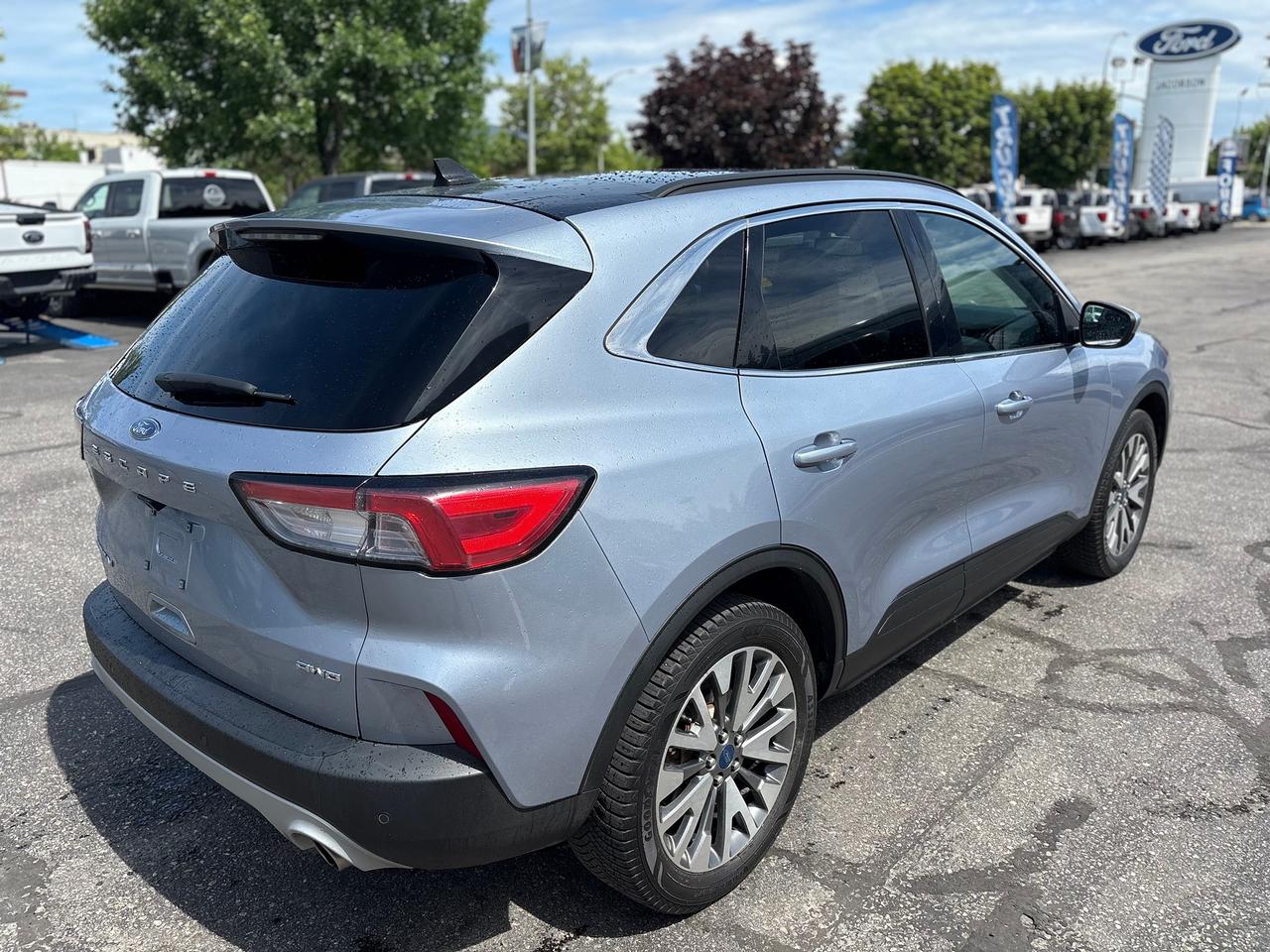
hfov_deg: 67.3
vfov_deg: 53.1
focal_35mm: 26
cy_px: 476
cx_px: 635
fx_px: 954
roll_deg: -0.1
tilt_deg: -15.2
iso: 64
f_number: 1.6
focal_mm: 5.96
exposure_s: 1/3623
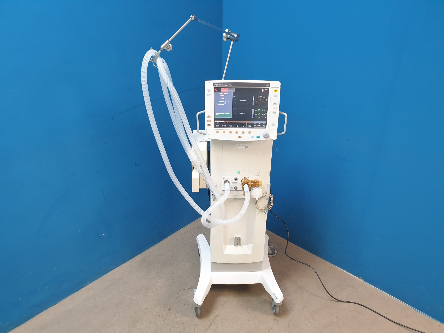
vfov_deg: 53.1
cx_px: 222
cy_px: 166
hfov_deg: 67.3
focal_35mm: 26
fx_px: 333
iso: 320
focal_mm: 4.3
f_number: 2.4
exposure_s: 1/50
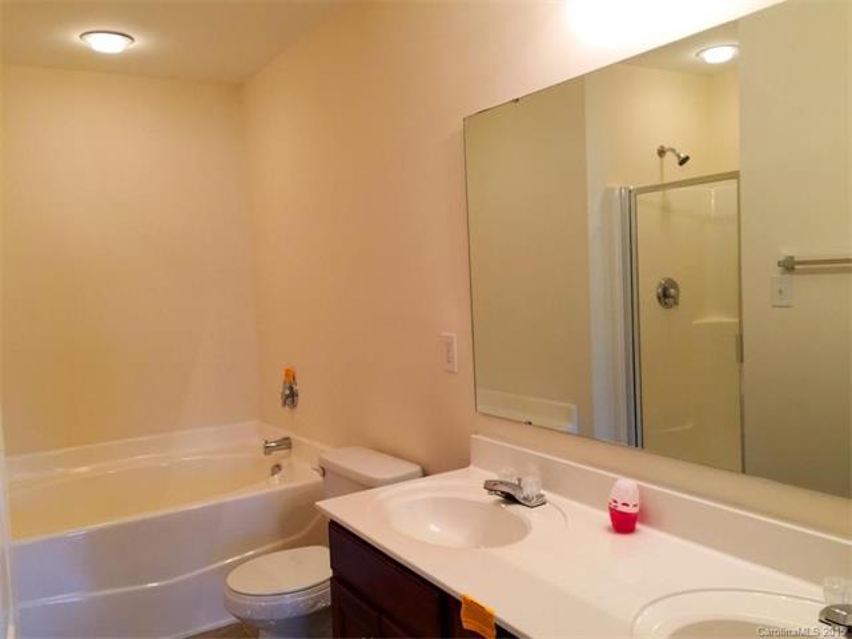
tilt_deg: -4.5
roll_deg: -0.2
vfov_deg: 48.2
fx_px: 714
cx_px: 426
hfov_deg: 61.7
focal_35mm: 29
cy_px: 320
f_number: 2.2
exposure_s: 1/30
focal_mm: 4.15
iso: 40
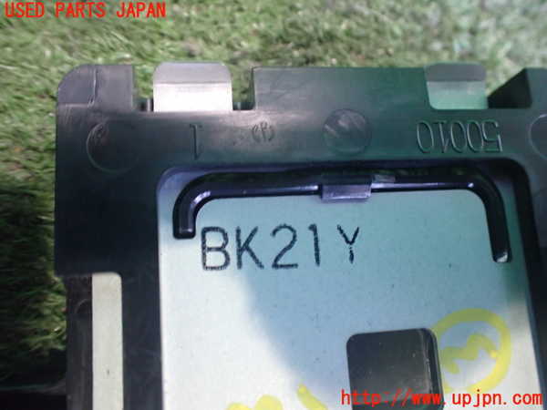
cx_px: 274
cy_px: 205
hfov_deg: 60.0
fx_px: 474
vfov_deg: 46.8
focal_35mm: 30
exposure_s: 1/30
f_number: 2.3
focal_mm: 5.4
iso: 1000
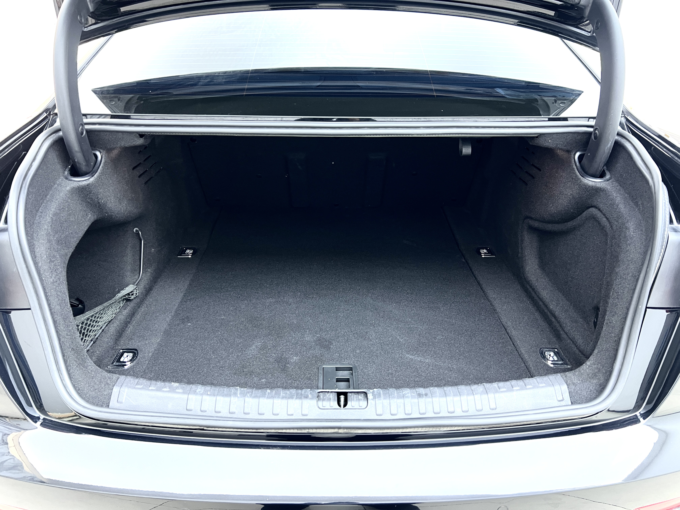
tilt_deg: -26.2
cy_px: 255
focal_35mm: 26
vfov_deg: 53.1
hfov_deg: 67.3
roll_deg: +0.2
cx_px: 340
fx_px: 511
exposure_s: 1/50
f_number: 1.5
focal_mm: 5.7
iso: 250
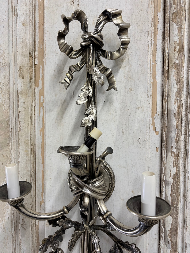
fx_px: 190
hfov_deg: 53.1
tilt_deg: -7.1
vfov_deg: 67.3
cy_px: 126
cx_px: 95
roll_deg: +1.0
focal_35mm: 26
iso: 125
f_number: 1.6
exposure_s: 1/50
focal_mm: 5.96
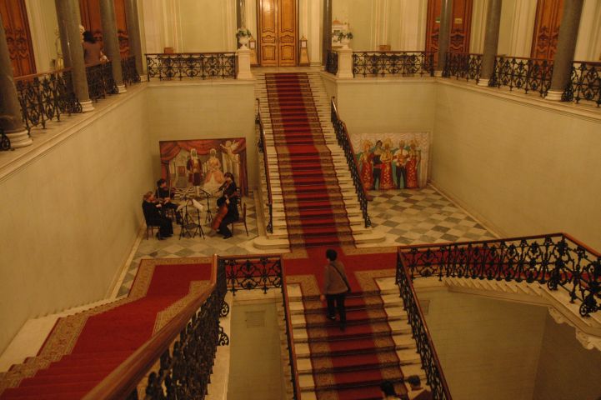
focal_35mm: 27
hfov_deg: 67.4
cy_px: 200
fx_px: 451
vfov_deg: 47.9
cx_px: 300
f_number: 4
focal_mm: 18
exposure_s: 1/20
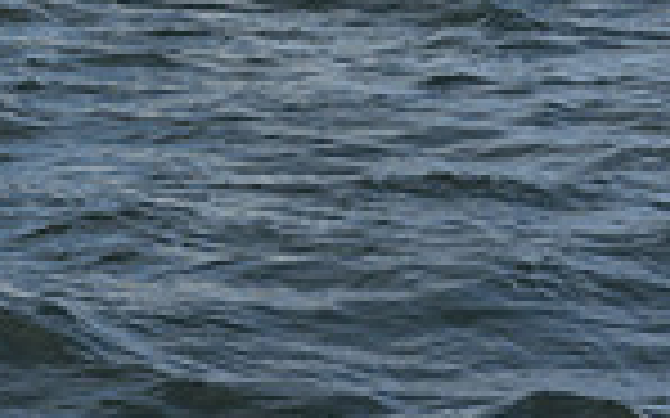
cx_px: 124
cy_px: -809
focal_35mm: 277
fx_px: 5056
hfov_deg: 7.6
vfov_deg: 4.6
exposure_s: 1/1000
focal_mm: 70
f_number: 11
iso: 320
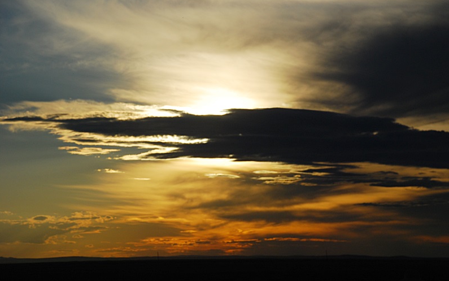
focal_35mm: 116
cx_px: 225
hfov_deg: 18.0
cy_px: 131
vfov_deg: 11.3
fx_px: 1414
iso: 250
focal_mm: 75
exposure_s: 1/4000
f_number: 6.3
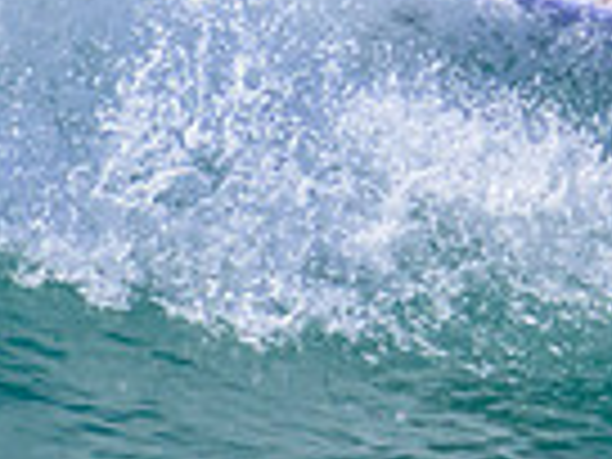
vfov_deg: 0.3
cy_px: -310
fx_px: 79523
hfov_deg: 0.4
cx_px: 853
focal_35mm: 4498
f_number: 11
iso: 1100
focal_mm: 800
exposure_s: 1/2000
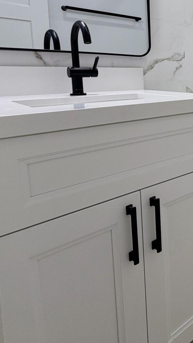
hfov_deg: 30.2
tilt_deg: -6.7
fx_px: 282
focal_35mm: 31
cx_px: 250
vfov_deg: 60.7
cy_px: 107
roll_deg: -0.3
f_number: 2.2
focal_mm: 2.22
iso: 125
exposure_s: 1/120
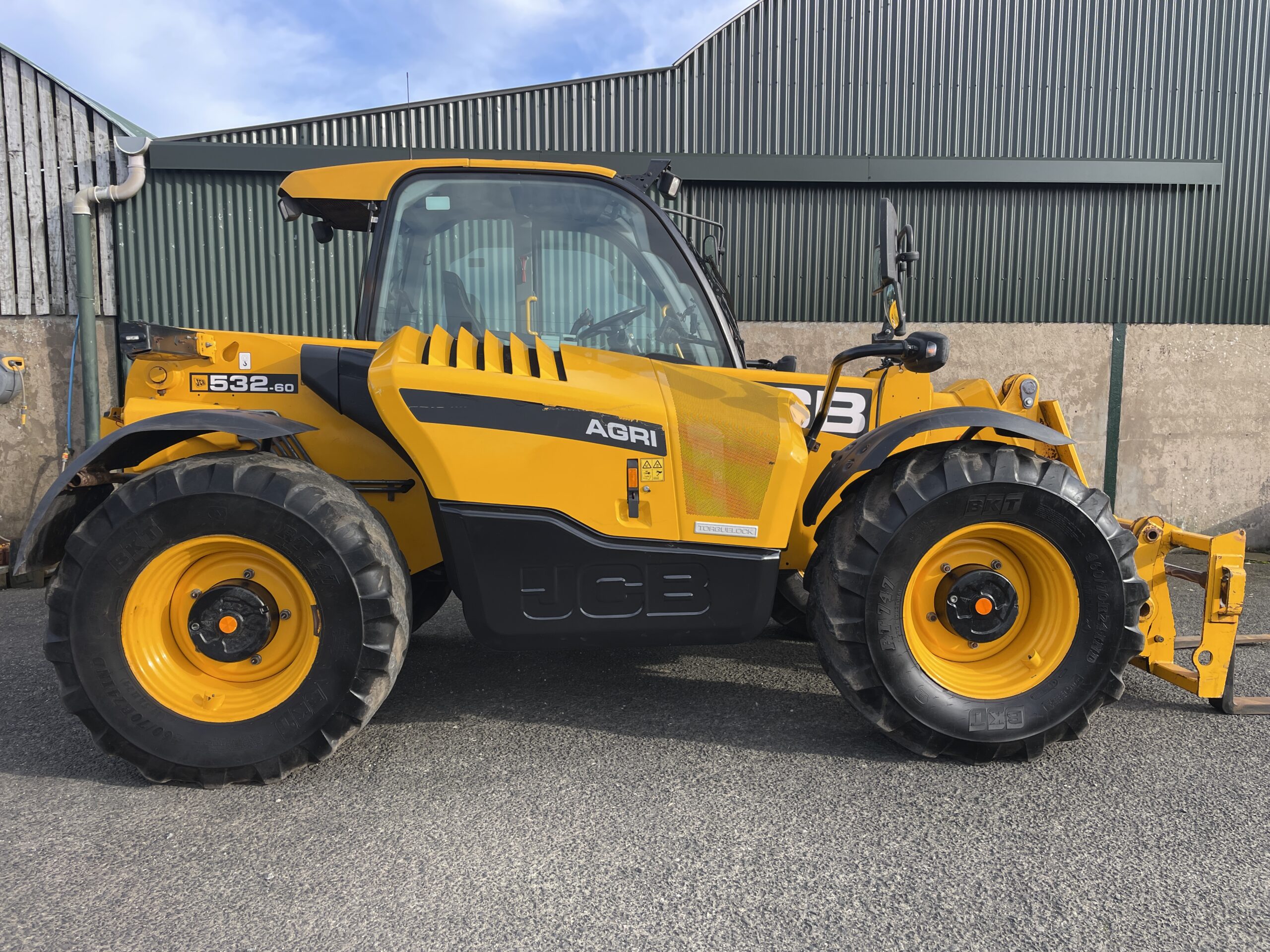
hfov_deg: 67.3
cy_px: 476
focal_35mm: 26
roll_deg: +0.5
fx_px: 954
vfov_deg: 53.1
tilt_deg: -6.6
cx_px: 635
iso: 32
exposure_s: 1/979
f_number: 1.6
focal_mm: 4.2
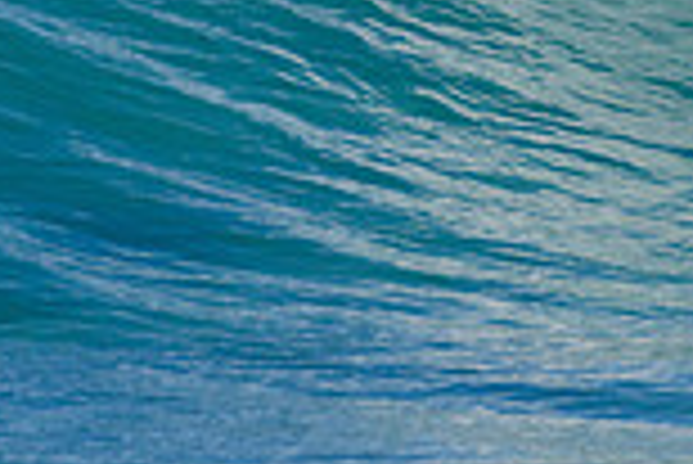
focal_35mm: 1883
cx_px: 1134
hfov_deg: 1.1
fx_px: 36281
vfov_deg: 0.7
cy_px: -259
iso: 280
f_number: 5.6
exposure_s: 1/2000
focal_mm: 500
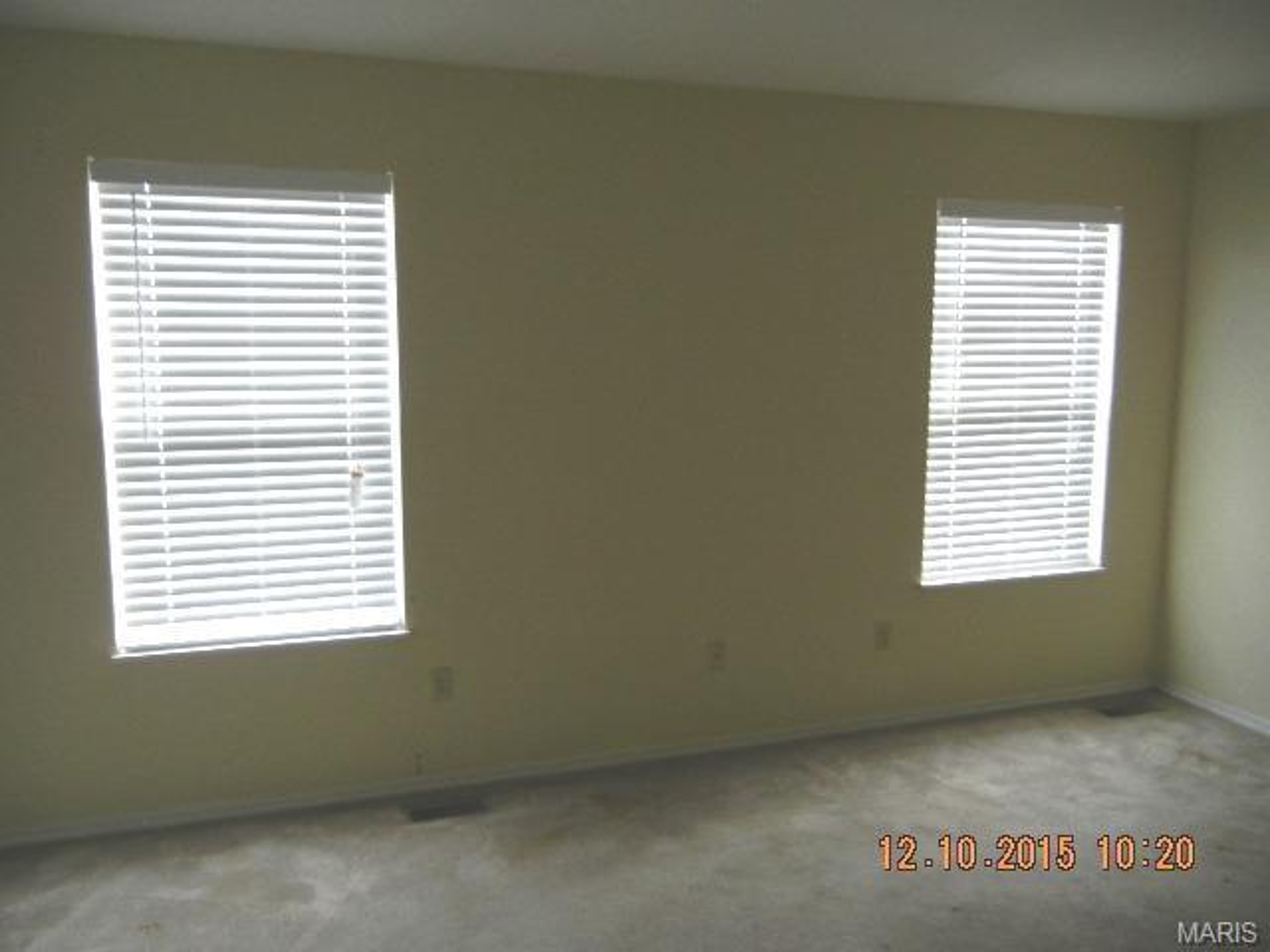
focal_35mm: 30
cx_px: 635
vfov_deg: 46.8
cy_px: 476
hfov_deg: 60.0
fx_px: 1101
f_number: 3.5
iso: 349
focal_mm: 5.4
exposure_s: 1/30
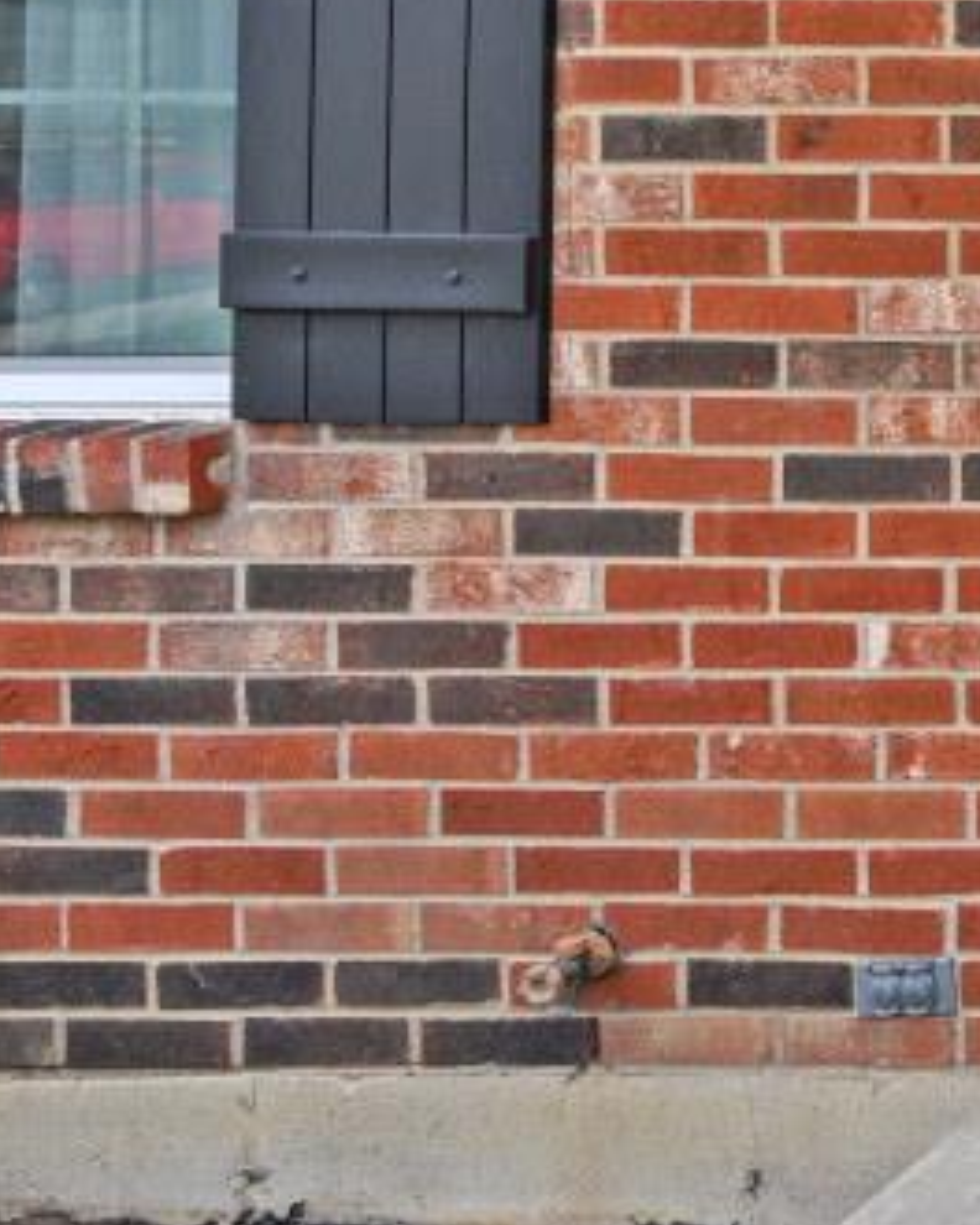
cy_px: 141
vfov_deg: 28.5
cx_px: 2290
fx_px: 2320
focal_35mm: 64
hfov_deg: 15.2
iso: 180
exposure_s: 1/200
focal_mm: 15
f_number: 6.3
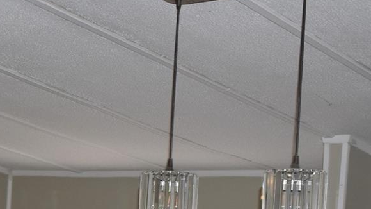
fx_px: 1200
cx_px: -118
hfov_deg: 16.6
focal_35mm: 122
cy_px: 329
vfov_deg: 9.6
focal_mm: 22
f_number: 5.6
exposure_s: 1/125
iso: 250
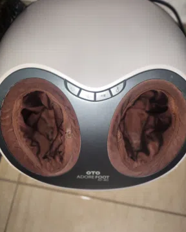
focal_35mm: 26
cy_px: 121
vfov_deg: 66.0
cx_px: 92
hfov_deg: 54.9
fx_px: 179
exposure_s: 1/100
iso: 400
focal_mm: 5
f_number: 1.8
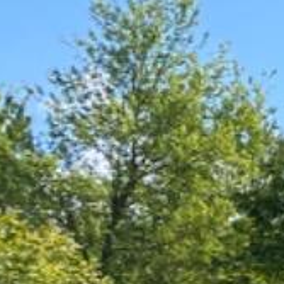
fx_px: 1912
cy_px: 329
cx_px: 1269
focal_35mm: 206
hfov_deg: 6.3
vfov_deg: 8.4
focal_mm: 4.25
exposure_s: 1/2625
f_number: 1.8
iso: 32
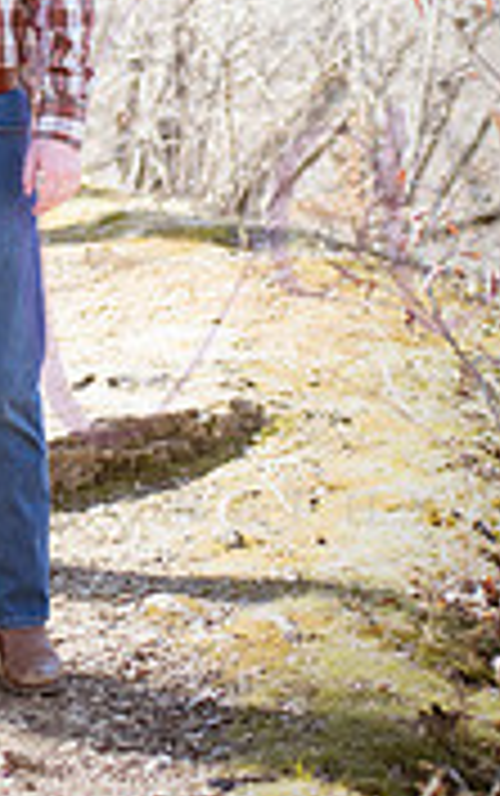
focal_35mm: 207
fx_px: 4502
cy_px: -67
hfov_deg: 6.3
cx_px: -72
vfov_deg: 10.0
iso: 800
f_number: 3.5
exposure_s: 1/1000
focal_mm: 80
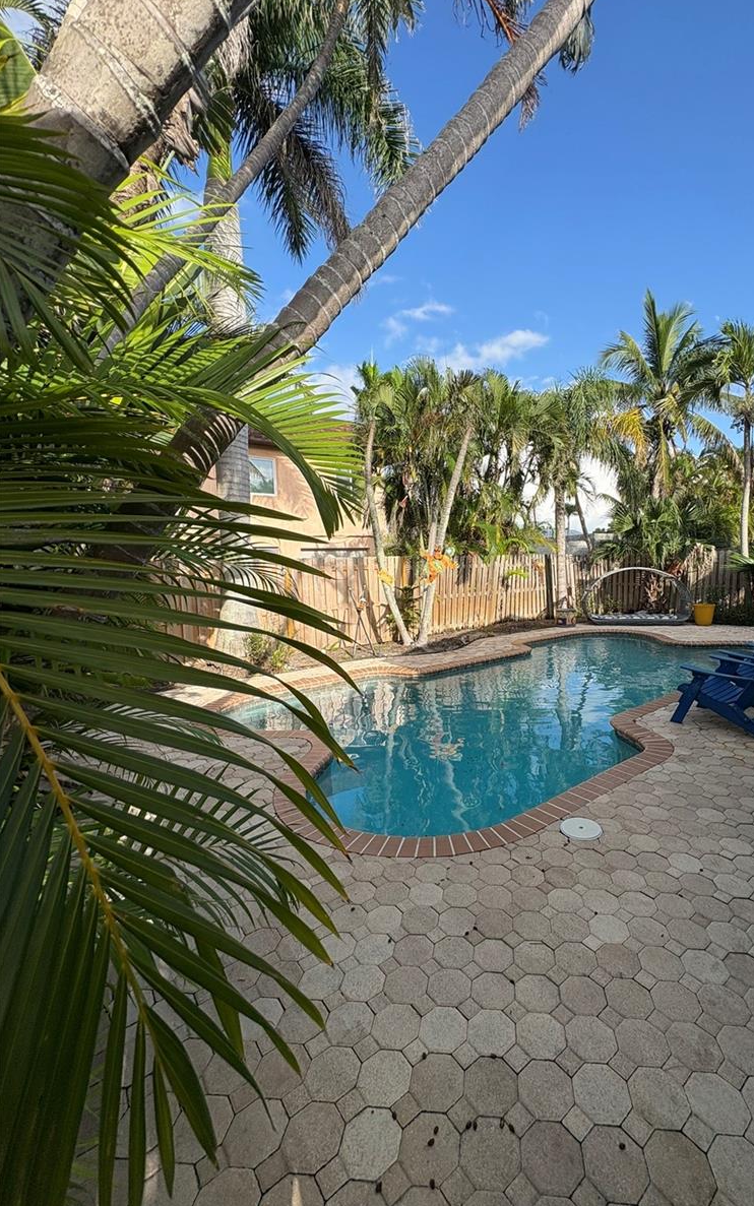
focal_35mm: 15
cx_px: 453
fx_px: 493
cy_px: 599
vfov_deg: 101.5
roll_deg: +2.4
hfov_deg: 74.0
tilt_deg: -2.9
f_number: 2.2
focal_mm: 2.22
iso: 50
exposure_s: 1/1178
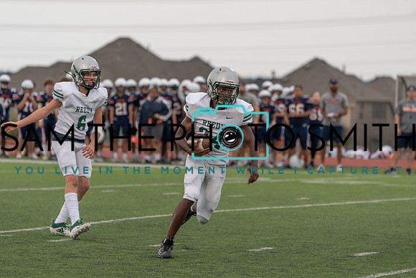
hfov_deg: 8.2
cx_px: 208
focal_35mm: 250
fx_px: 2889
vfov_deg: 5.5
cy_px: 139
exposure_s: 1/500
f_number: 5.6
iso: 800
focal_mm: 250
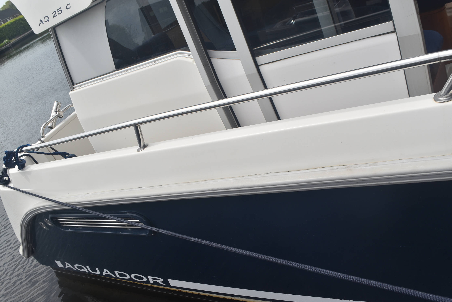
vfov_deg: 40.0
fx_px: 415
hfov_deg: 57.2
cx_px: 226
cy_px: 151
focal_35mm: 33
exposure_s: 1/400
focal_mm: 22
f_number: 10
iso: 200
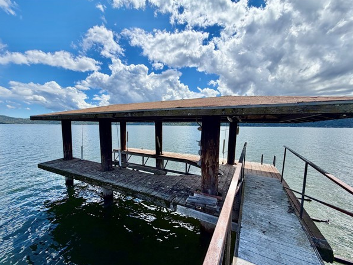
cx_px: 166
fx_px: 153
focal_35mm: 15
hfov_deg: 98.0
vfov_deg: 81.7
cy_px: 140
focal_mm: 2.22
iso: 20
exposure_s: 1/1017
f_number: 2.2
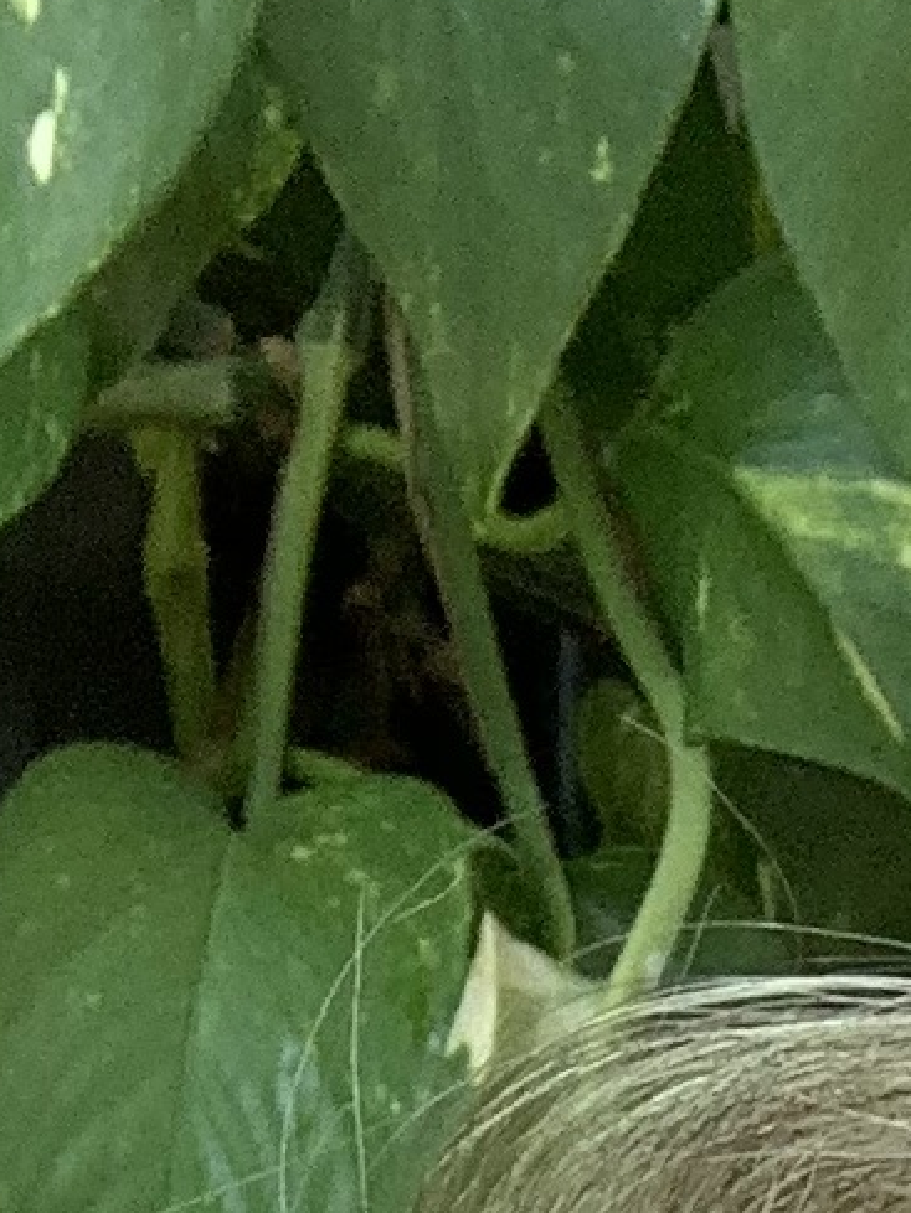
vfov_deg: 8.2
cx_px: 1417
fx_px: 7085
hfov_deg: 7.2
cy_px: 3713
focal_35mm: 202
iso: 25
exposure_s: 1/121
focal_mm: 2.87
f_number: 2.2
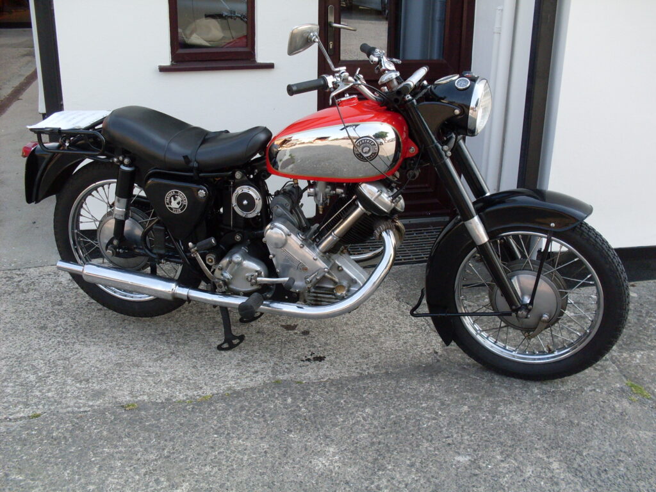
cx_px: 328
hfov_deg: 49.0
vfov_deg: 37.7
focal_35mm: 38
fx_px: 720
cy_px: 246
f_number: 2.8
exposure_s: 1/350
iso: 80
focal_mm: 6.3
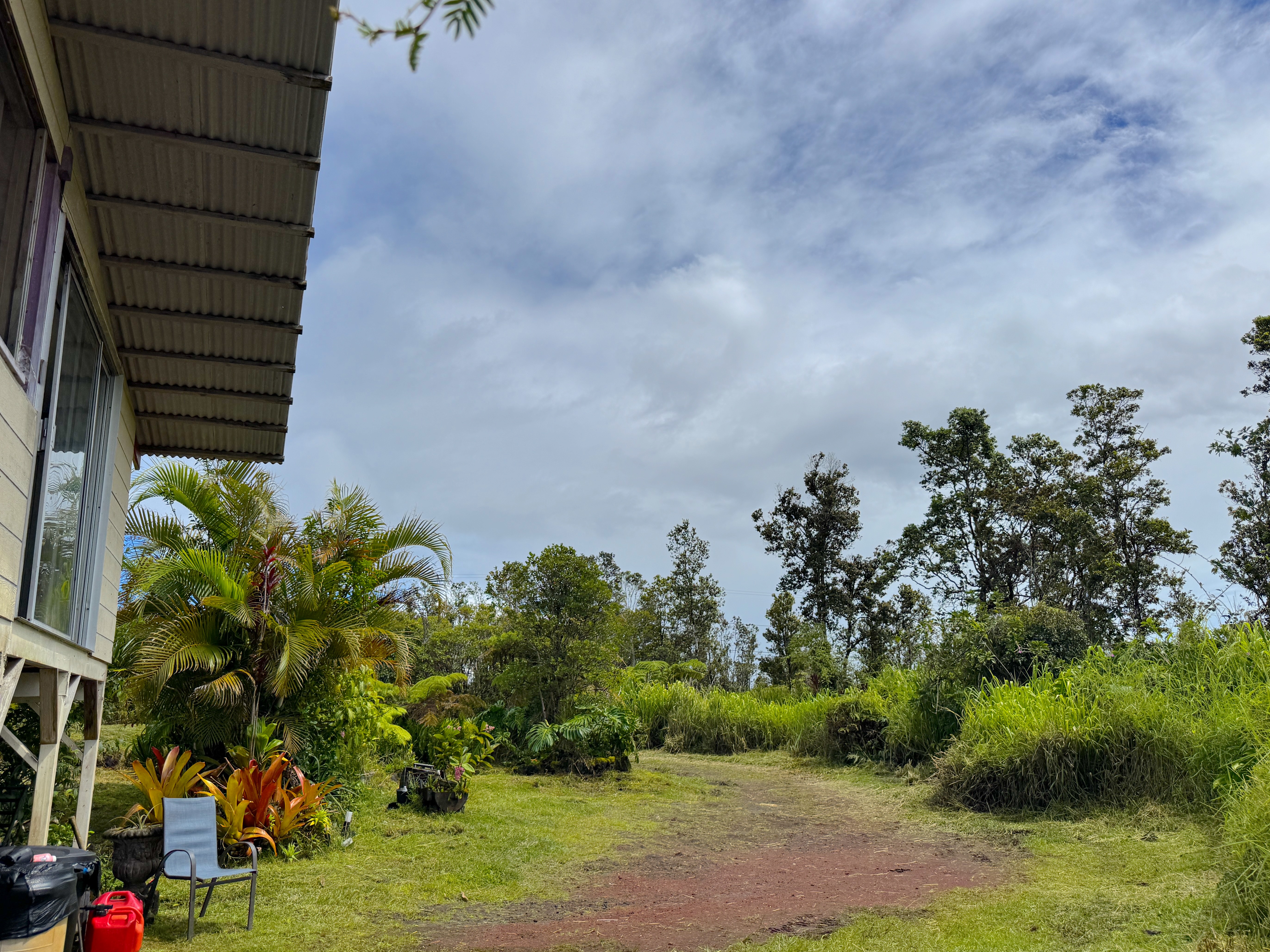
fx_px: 917
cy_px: 462
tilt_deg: +13.7
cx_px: 617
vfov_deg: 54.9
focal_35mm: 25
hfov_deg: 69.4
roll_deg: +2.4
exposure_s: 1/10417
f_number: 1.78
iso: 80
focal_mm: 6.76
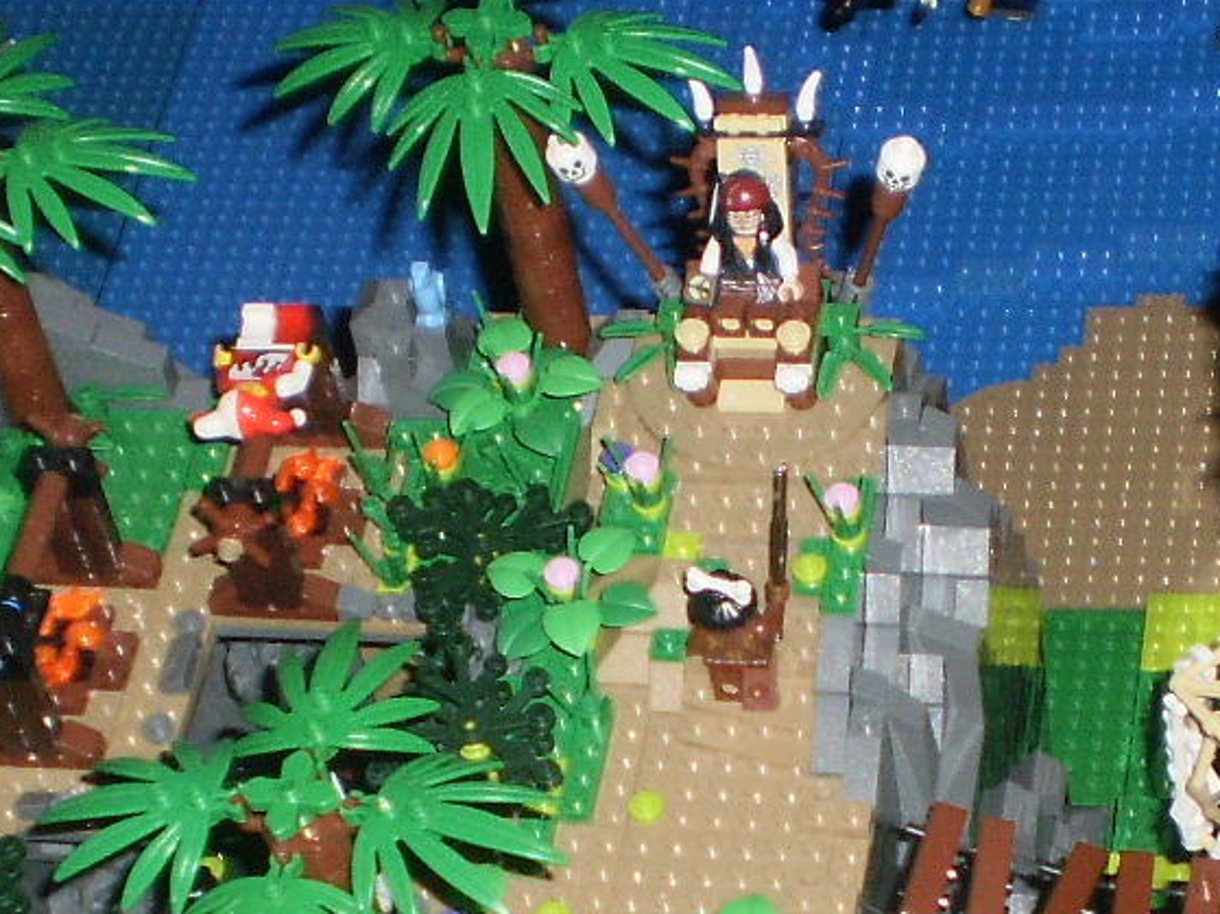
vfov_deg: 14.1
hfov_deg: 19.0
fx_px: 3629
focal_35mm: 103
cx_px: 810
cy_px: 949
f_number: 3.1
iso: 125
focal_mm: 6.3
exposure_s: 1/30
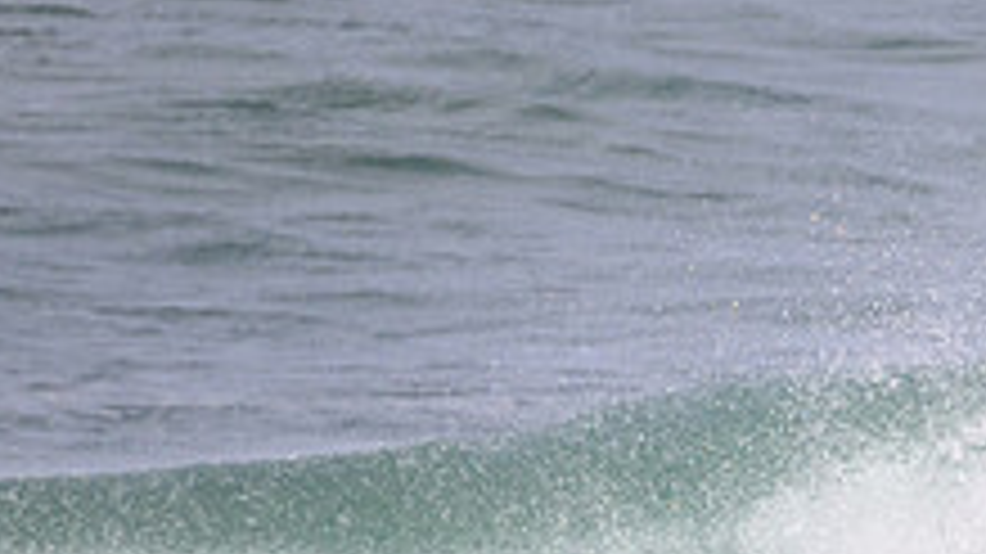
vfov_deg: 0.5
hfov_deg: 1.0
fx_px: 58020
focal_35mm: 2220
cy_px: 777
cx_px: 1180
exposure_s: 1/2000
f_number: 11
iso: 1100
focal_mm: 800
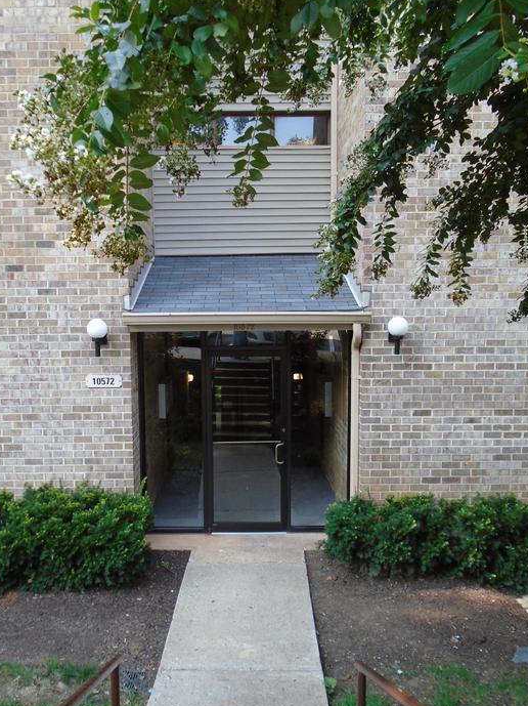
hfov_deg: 48.1
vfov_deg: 61.7
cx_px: 237
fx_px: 590
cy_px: 367
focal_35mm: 29
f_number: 3.2
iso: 100
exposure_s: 1/80
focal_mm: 4.6
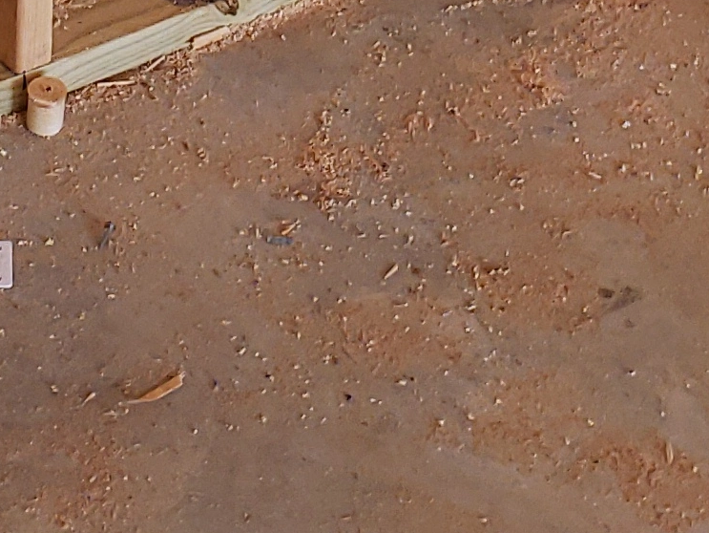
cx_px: 218
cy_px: -522
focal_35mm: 141
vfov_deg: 9.8
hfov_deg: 14.0
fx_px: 2889
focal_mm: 4.3
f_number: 2.4
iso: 100
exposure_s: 1/40
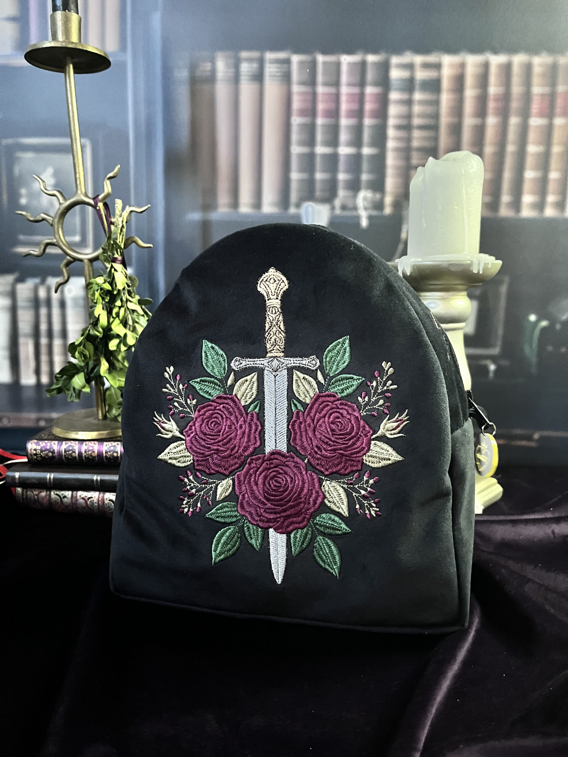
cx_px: 284
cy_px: 378
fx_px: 569
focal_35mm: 26
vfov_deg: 67.3
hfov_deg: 53.1
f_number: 1.6
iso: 1000
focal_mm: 5.1
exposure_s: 1/25
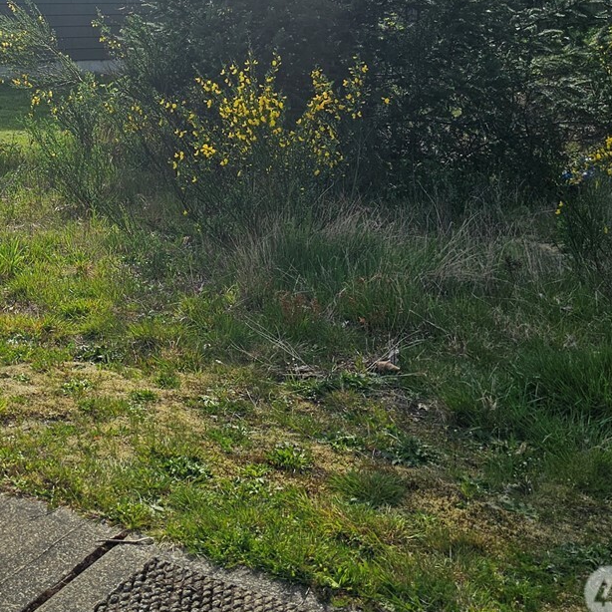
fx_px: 1060
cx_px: 46
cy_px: 35
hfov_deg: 30.6
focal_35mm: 53
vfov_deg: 30.4
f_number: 1.7
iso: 10
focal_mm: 6.3
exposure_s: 1/1050
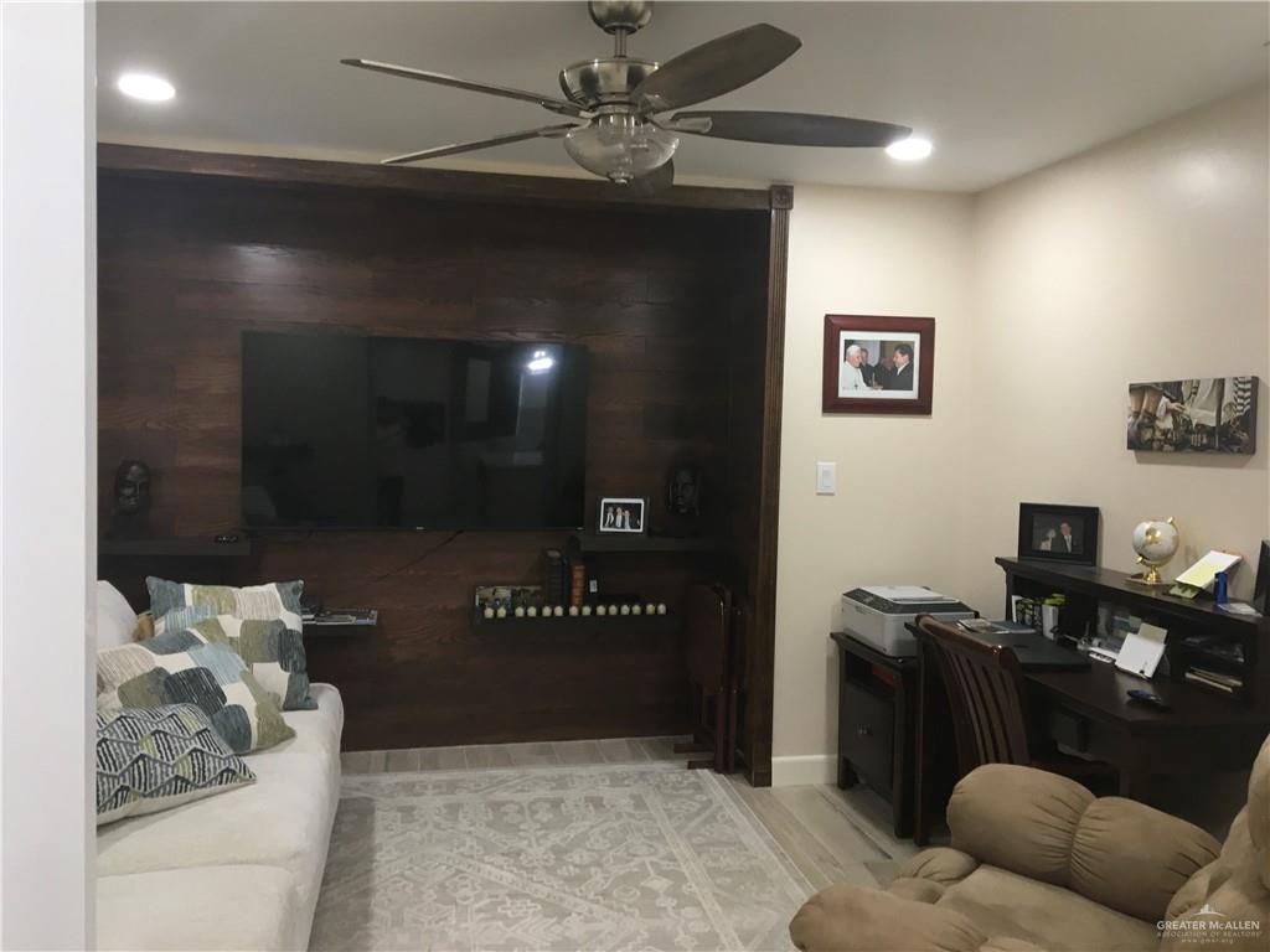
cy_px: 476
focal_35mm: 29
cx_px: 635
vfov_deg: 48.2
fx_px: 1064
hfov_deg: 61.7
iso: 64
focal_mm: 4.15
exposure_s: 1/30
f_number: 2.2
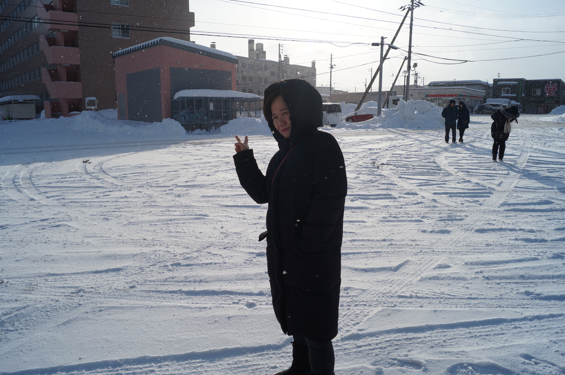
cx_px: 282
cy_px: 188
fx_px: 423
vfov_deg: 47.8
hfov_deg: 67.4
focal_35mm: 27
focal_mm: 18
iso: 100
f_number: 8
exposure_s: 1/1000
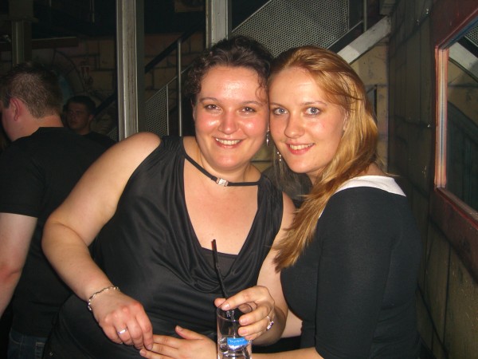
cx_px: 239
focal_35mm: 38
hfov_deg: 49.0
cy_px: 180
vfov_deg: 37.7
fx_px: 525
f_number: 2.8
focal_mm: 7.9
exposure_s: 1/60
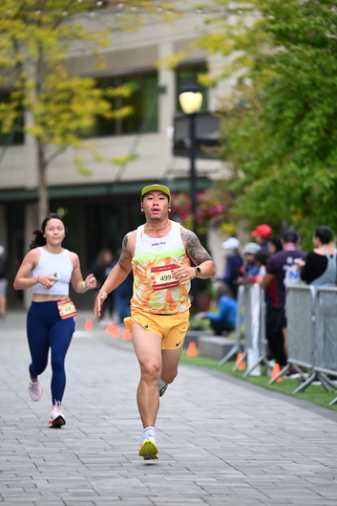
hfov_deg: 6.6
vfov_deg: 9.9
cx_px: 173
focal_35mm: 208
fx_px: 2919
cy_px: 255
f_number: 2.8
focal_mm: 200
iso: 640
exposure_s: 1/2000
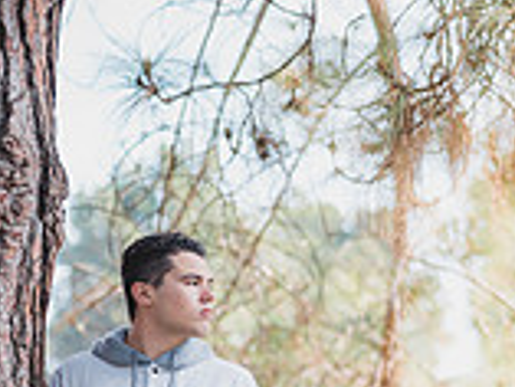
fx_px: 2055
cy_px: 472
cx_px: 249
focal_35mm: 138
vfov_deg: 10.6
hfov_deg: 14.3
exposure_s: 1/2000
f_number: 1.4
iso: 250
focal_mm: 50
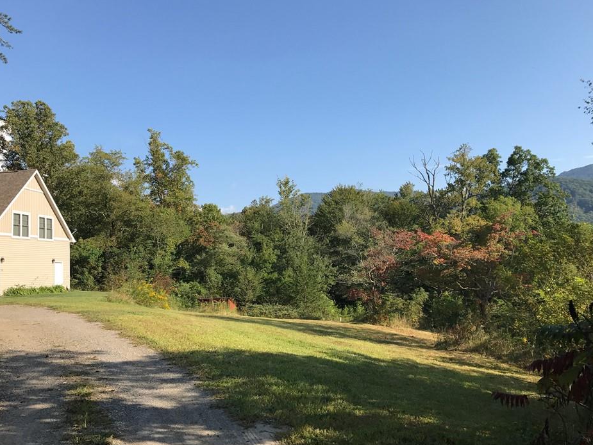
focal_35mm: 31
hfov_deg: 58.3
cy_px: 225
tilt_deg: +6.1
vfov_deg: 45.5
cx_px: 296
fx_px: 531
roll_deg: +2.4
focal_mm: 3.99
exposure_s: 1/1408
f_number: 1.8
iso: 20
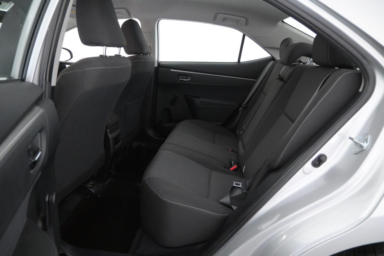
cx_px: 192
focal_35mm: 24
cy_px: 128
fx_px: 256
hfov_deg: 73.7
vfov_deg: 53.1
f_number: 3.5
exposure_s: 1/50
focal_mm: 16
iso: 2500
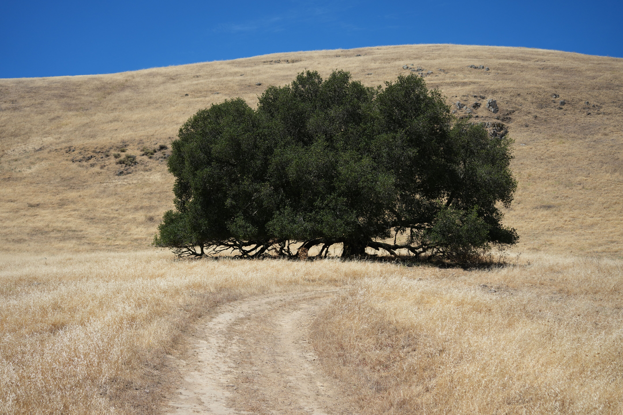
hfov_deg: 39.6
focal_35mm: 50
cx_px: 312
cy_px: 208
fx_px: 865
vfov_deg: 27.0
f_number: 4.5
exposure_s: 1/2500
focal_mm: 50
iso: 400
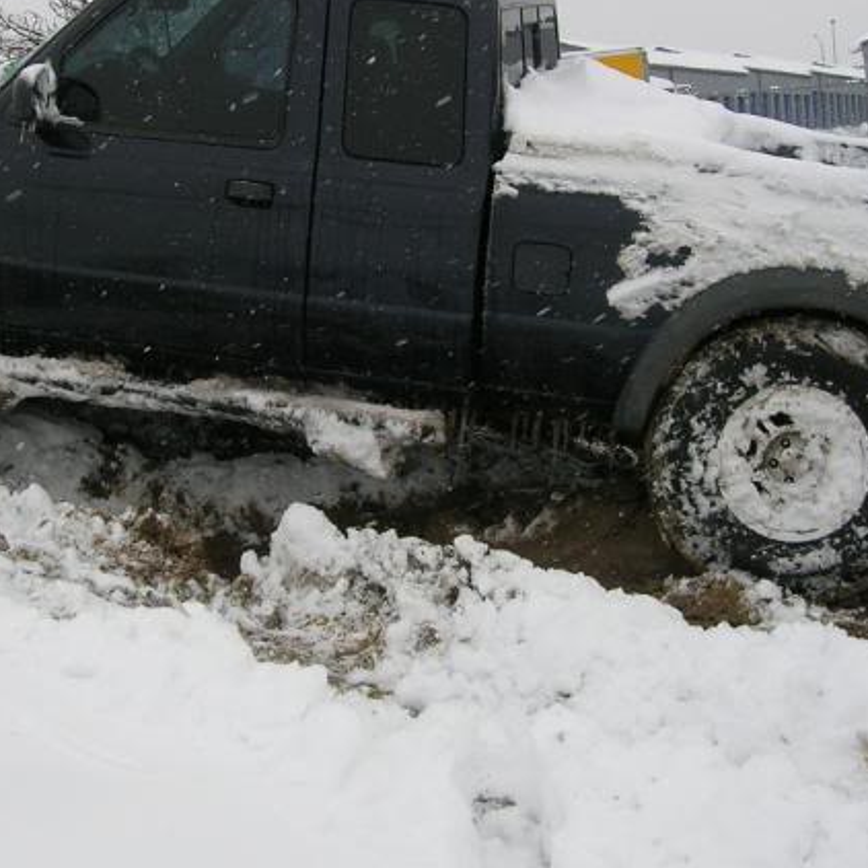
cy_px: 367
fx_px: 1617
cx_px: 389
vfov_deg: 30.0
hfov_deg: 30.0
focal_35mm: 57
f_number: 4.9
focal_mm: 5.7
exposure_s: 1/288
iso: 50
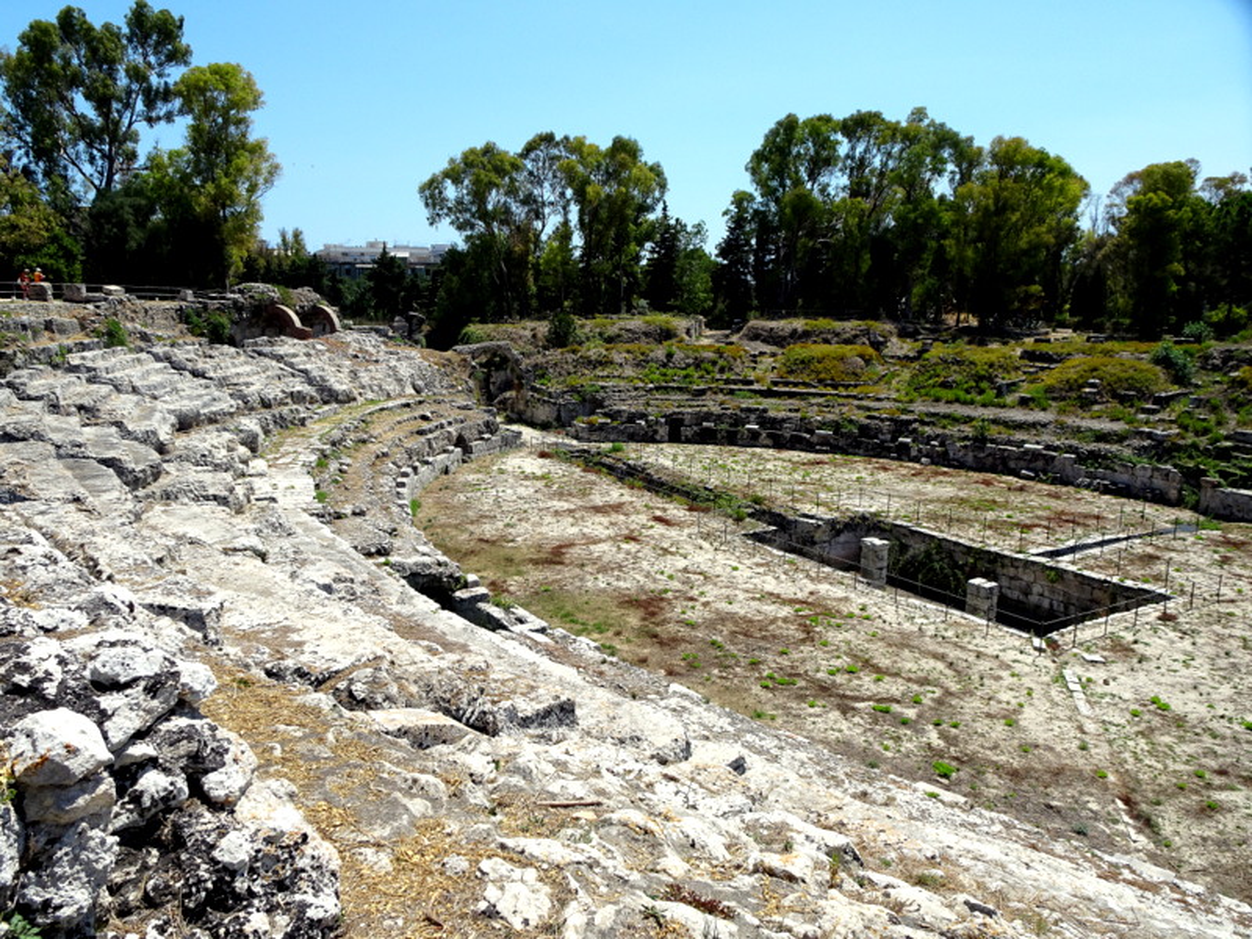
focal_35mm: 26
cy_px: 470
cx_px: 626
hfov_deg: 67.3
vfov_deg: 53.1
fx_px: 940
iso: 80
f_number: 3.5
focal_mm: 4.45
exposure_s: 1/1000
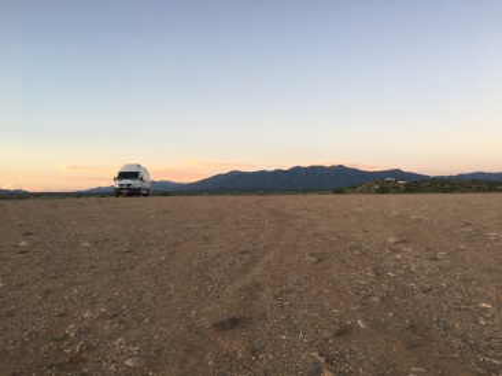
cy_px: 188
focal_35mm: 29
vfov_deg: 48.2
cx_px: 251
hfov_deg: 61.7
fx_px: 420
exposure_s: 1/60
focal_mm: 4.15
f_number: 2.2
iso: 32
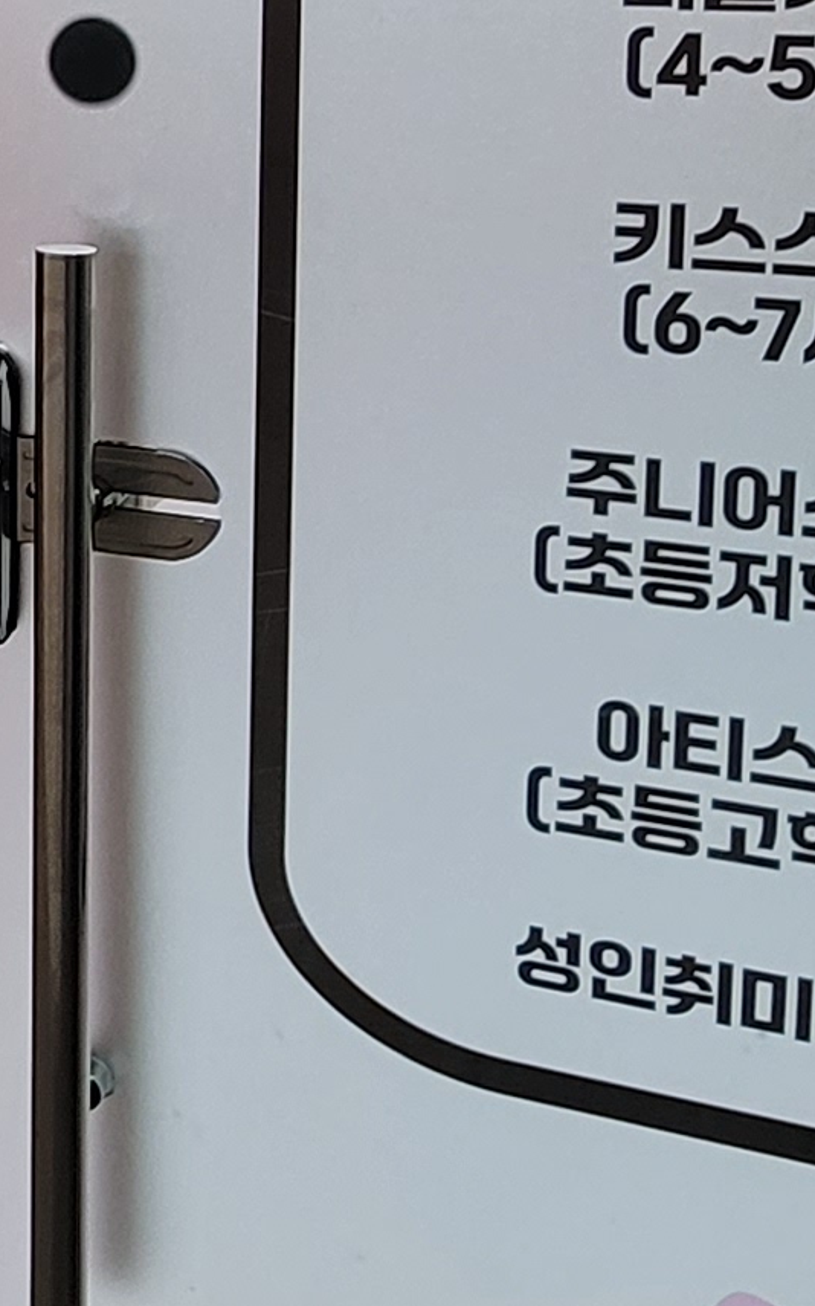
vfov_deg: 30.4
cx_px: -569
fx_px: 2311
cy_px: 180
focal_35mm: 65
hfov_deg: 17.1
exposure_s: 1/60
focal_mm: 2.2
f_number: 2.2
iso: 125
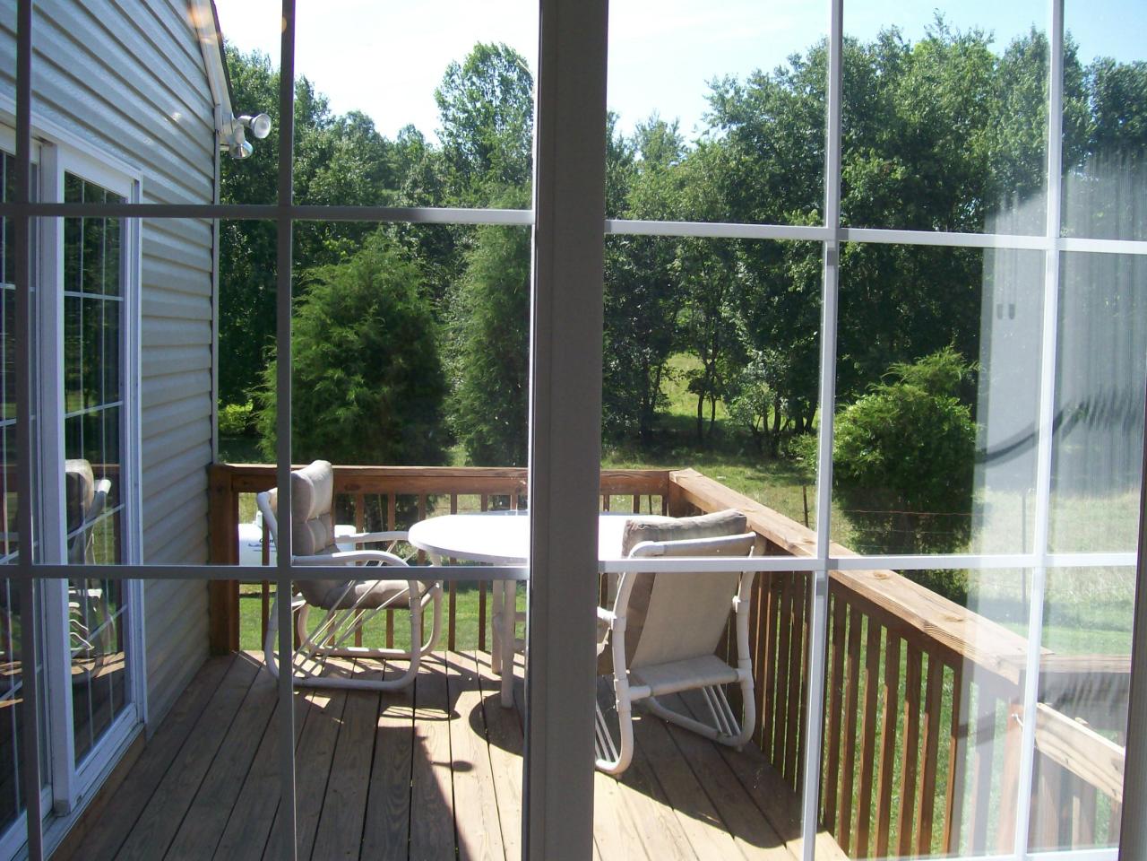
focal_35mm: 36
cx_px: 574
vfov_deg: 39.7
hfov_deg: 51.4
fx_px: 1193
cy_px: 430
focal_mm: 6
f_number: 2.7
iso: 80
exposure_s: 1/668
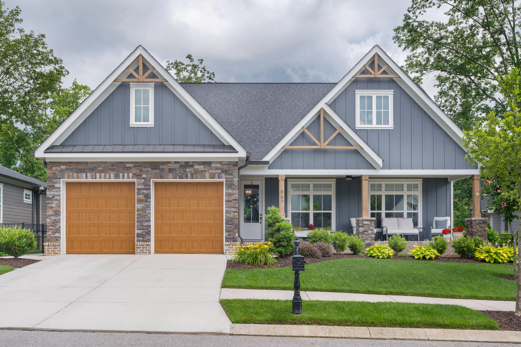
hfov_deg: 60.3
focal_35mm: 31
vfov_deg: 42.3
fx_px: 449
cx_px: 260
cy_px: 174
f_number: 7.1
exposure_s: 1/400
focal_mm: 31
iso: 320
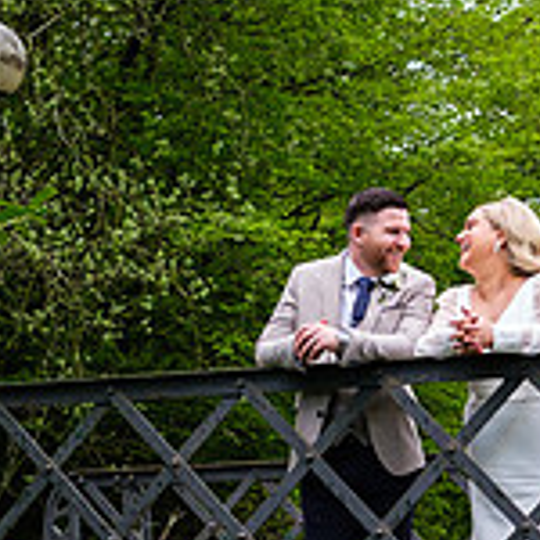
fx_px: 1747
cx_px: 462
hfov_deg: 17.4
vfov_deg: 16.9
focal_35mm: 99
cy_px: 622
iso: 200
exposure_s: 1/250
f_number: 3.2
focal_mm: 16
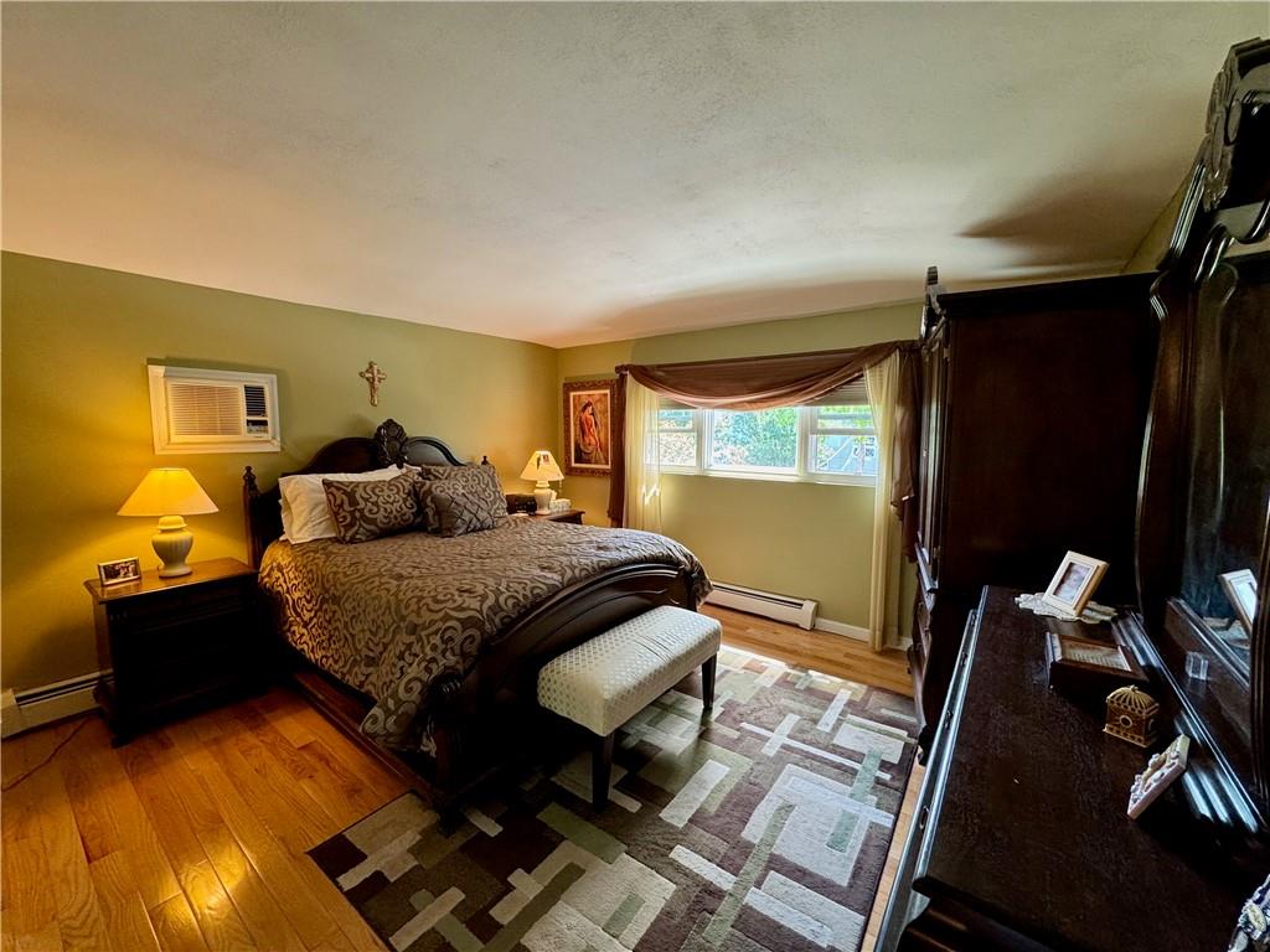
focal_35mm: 14
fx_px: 514
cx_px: 635
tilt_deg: -5.3
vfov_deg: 85.7
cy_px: 476
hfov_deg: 102.1
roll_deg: -0.6
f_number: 2.2
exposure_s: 1/60
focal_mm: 2.22
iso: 200
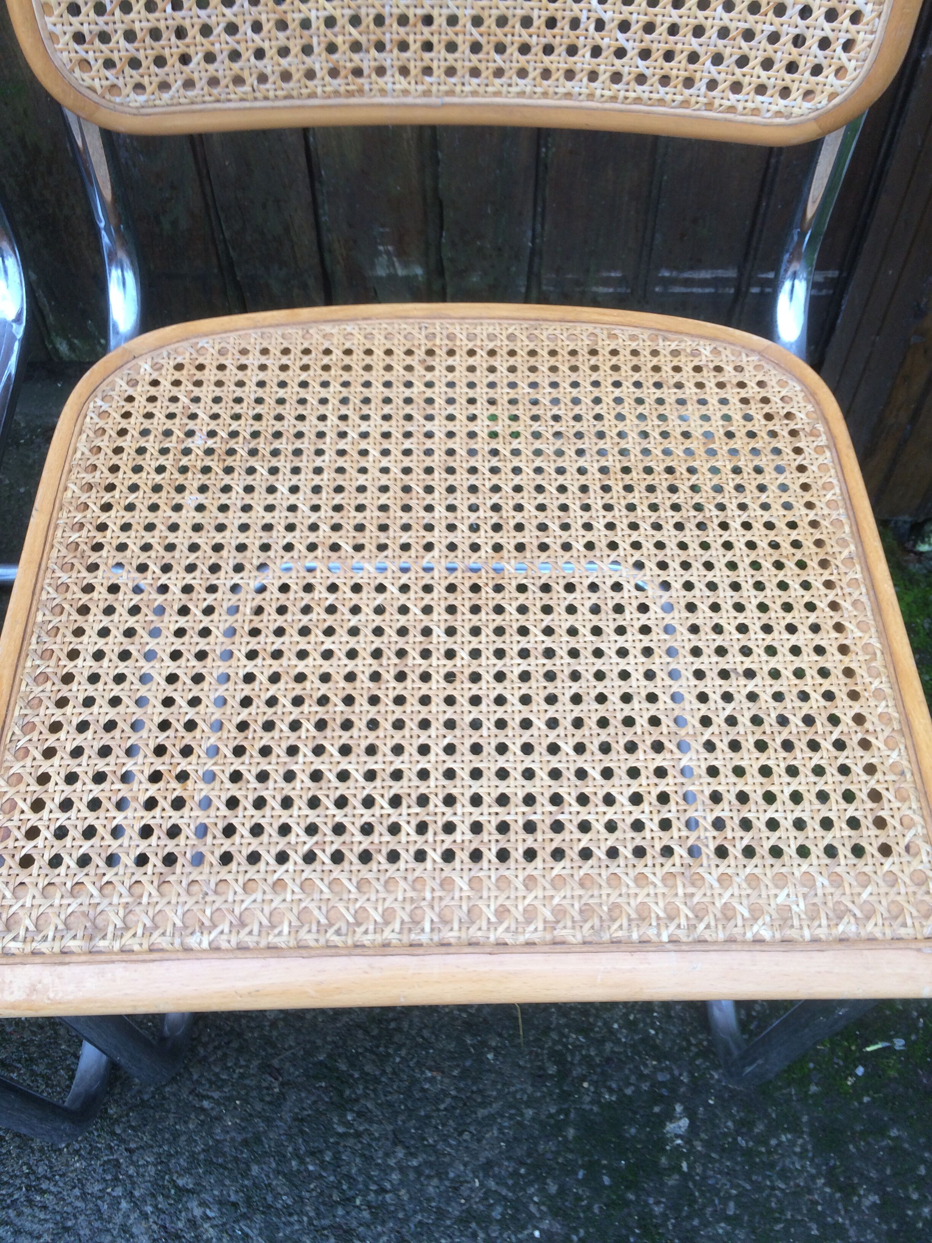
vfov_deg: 61.7
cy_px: 622
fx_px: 1041
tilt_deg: -57.9
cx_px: 466
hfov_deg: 48.2
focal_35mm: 29
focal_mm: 4.15
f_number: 2.2
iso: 40
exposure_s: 1/100
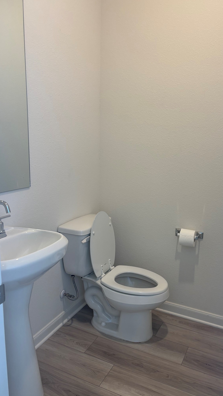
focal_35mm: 29
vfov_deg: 66.1
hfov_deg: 40.0
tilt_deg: -14.4
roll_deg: -3.1
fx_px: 305
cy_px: 195
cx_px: 132
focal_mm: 5.96
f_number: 1.6
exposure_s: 1/120
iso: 80
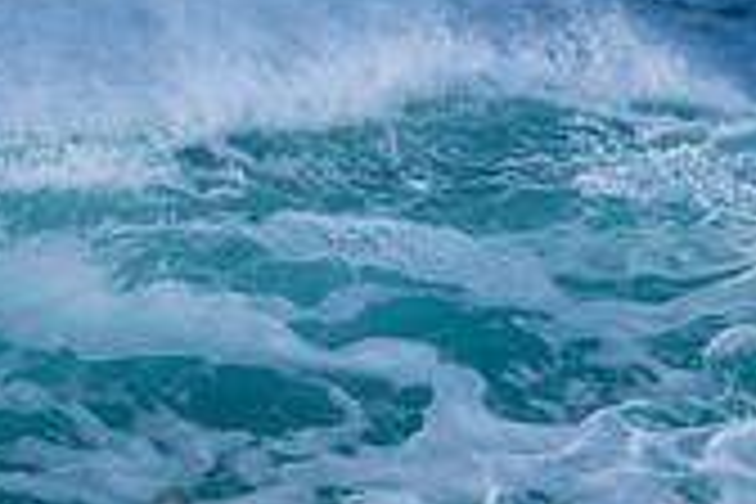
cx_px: 122
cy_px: 520
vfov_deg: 0.5
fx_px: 54449
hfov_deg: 0.8
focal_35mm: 2593
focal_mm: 500
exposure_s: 1/1250
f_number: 5.6
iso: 220
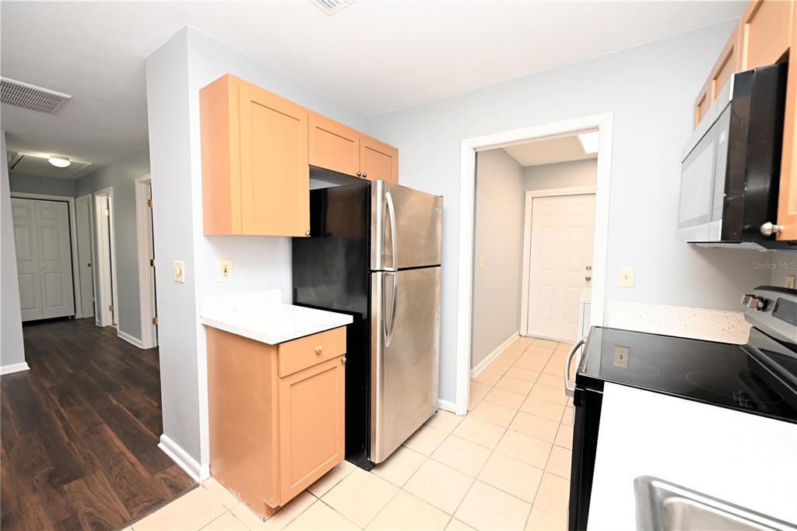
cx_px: 398
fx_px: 310
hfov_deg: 104.3
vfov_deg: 81.2
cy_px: 266
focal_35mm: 14
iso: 280
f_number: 4
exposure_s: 1/60
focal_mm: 14
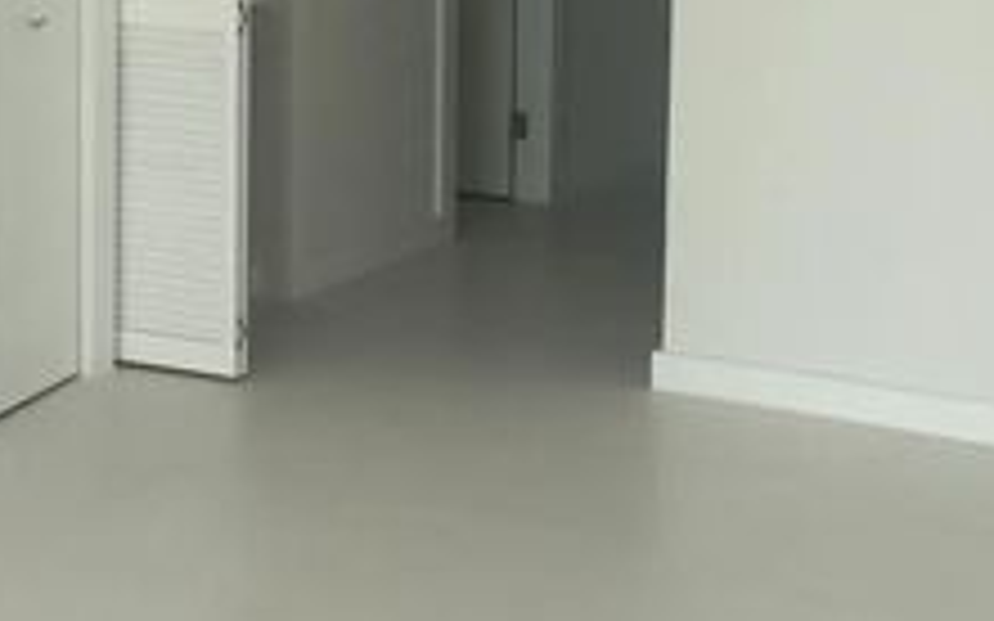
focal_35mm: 89
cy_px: 68
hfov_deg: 23.3
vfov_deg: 14.5
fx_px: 2410
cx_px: 400
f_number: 2.2
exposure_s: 1/670
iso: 32
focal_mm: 4.15
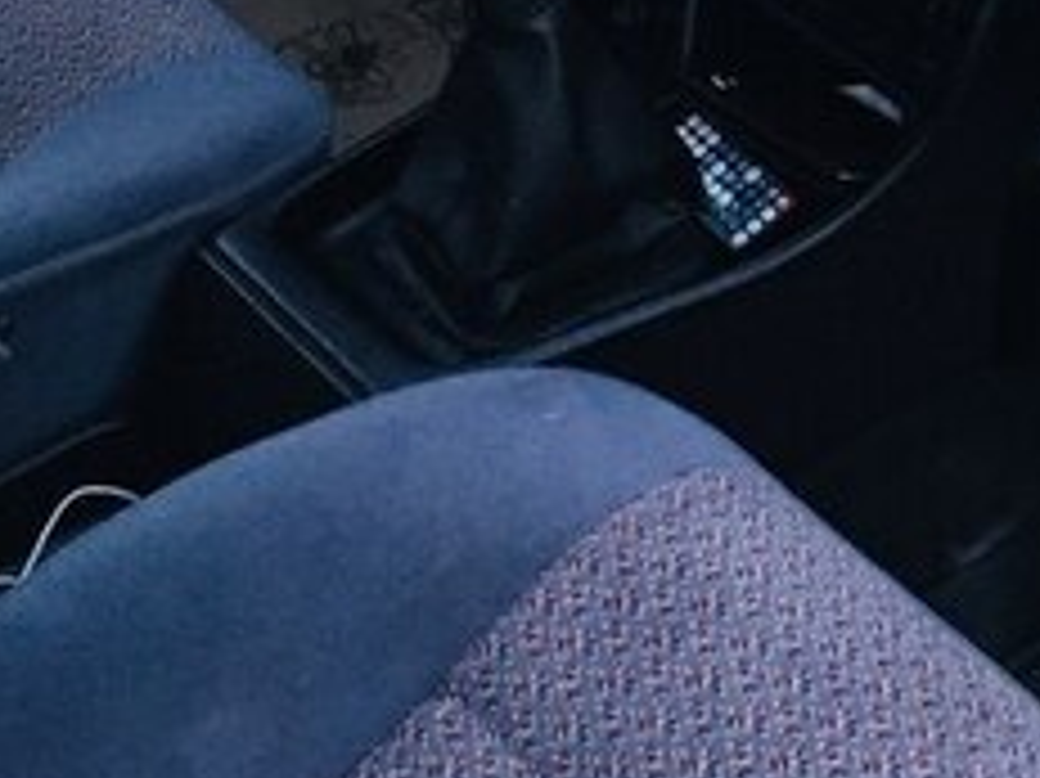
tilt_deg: -24.5
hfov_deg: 23.1
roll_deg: -0.9
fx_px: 2492
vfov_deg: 16.7
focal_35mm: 83
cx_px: 900
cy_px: -236
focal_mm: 4.15
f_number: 2.2
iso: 200
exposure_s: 1/33
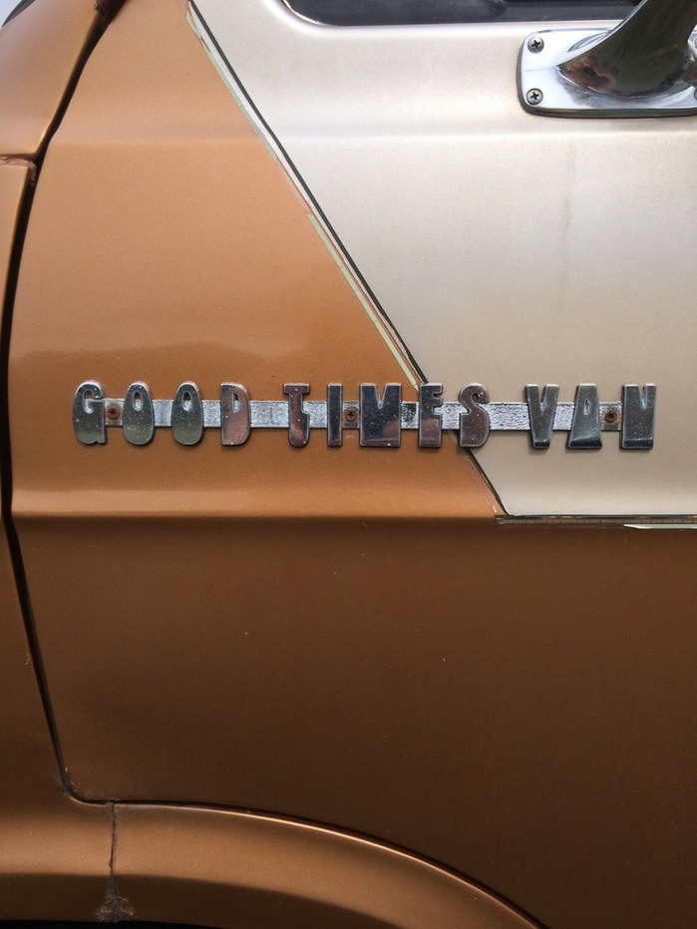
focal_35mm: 29
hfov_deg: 48.2
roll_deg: -0.4
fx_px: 779
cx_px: 348
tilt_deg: -12.9
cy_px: 464
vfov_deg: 61.7
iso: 32
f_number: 2.2
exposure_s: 1/1580
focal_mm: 4.15
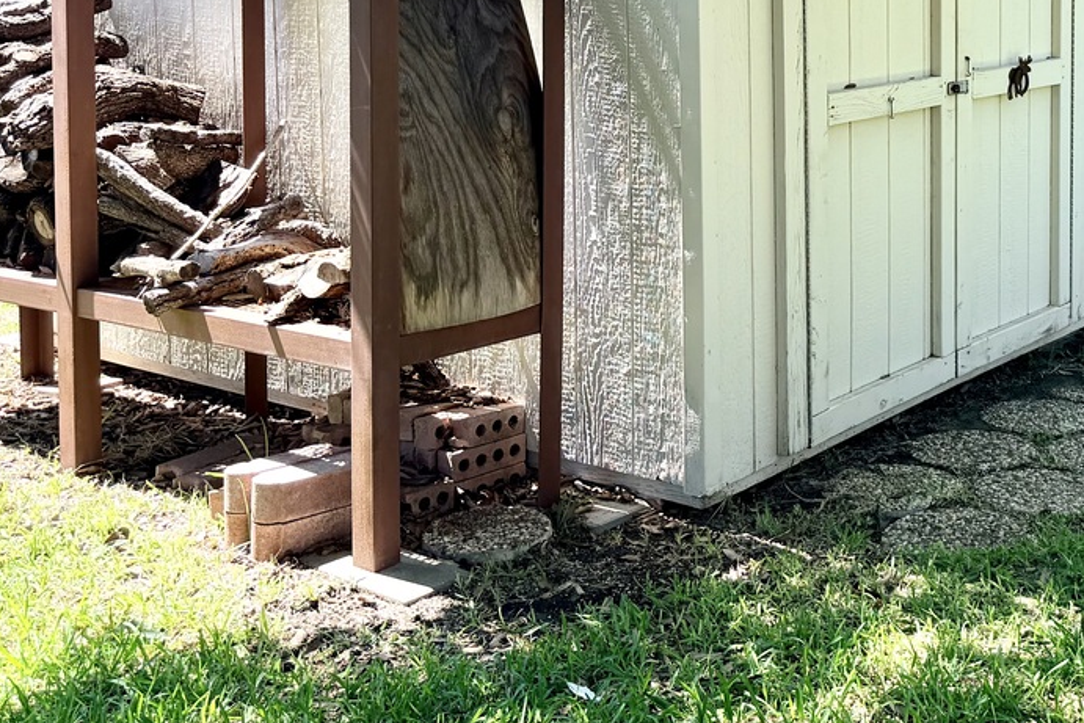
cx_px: 937
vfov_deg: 25.3
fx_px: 1566
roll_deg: +0.3
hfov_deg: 36.3
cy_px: 86
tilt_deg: -6.1
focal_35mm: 52
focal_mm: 6.76
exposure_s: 1/1075
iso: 100
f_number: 1.78
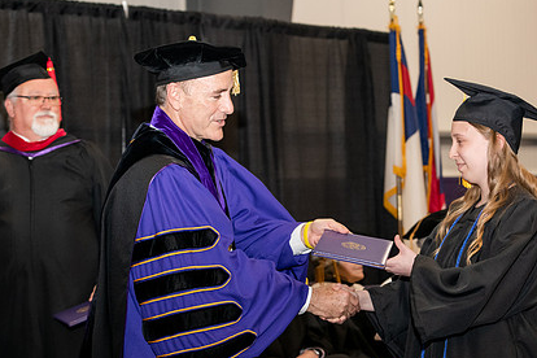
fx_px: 1462
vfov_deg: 13.9
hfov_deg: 20.8
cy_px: 233
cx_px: 342
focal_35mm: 98
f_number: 5
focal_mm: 70
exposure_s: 1/200
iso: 2000
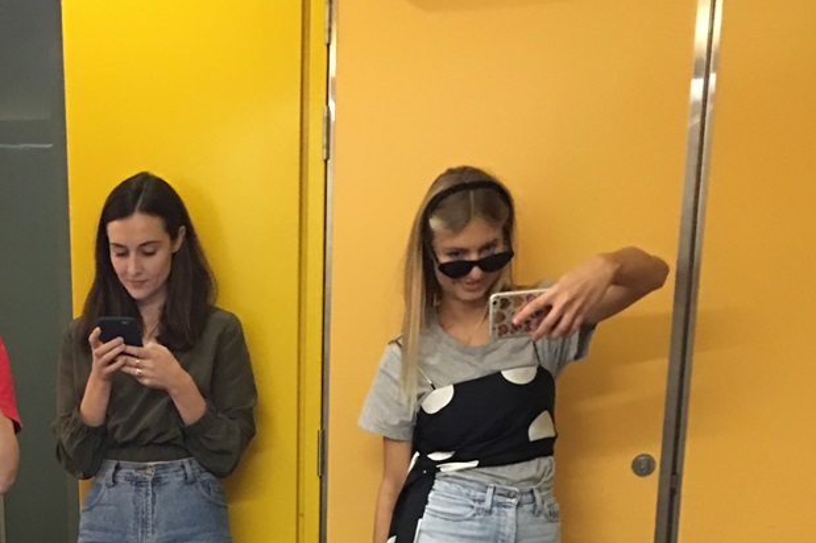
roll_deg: +0.3
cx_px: 174
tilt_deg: -14.3
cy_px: 695
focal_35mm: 65
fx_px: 1472
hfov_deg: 30.3
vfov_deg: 19.4
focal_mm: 4.15
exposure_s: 1/10
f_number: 2.2
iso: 80
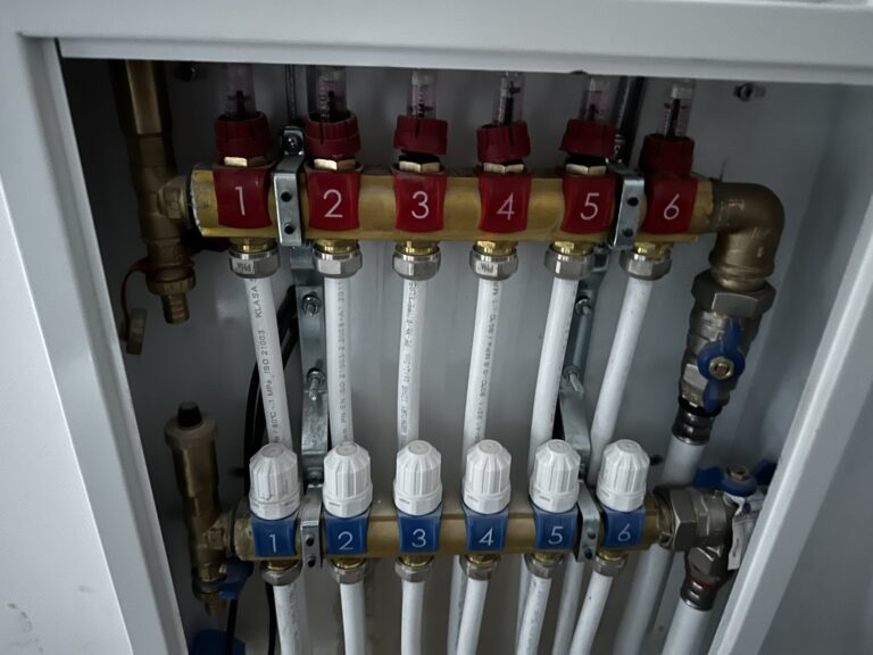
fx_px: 605
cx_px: 436
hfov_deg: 71.6
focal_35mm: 24
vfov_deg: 56.8
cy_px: 328
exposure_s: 1/11
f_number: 1.78
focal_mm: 6.86
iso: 1250
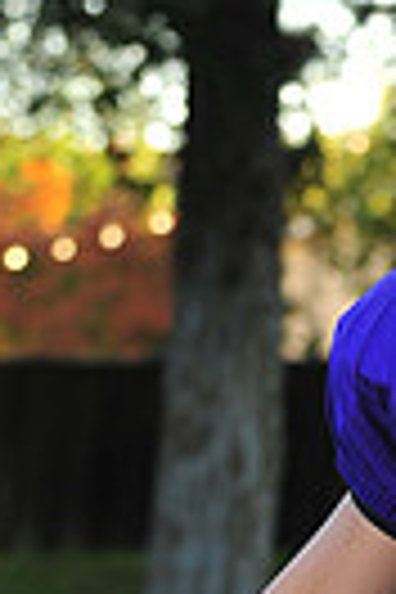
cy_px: 922
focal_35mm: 395
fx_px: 6517
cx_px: 698
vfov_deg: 5.2
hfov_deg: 3.5
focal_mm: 90
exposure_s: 1/100
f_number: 4.5
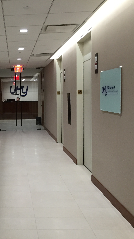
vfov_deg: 47.4
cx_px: 0
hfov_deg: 26.3
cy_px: 119
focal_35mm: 43
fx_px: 272
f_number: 2.2
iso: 50
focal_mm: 4.15
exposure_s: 1/30
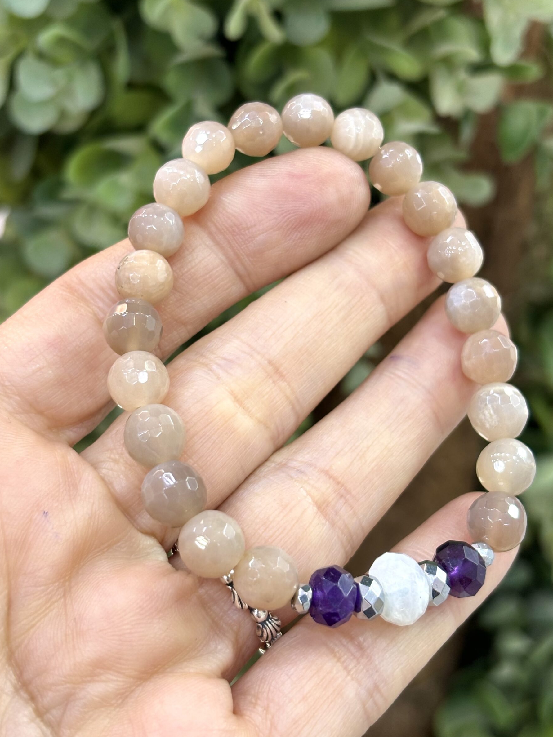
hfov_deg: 26.1
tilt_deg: -30.9
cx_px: 281
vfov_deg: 34.3
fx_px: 1193
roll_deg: +1.4
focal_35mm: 56
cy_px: 358
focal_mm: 5.96
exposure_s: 1/50
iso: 64
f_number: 1.6
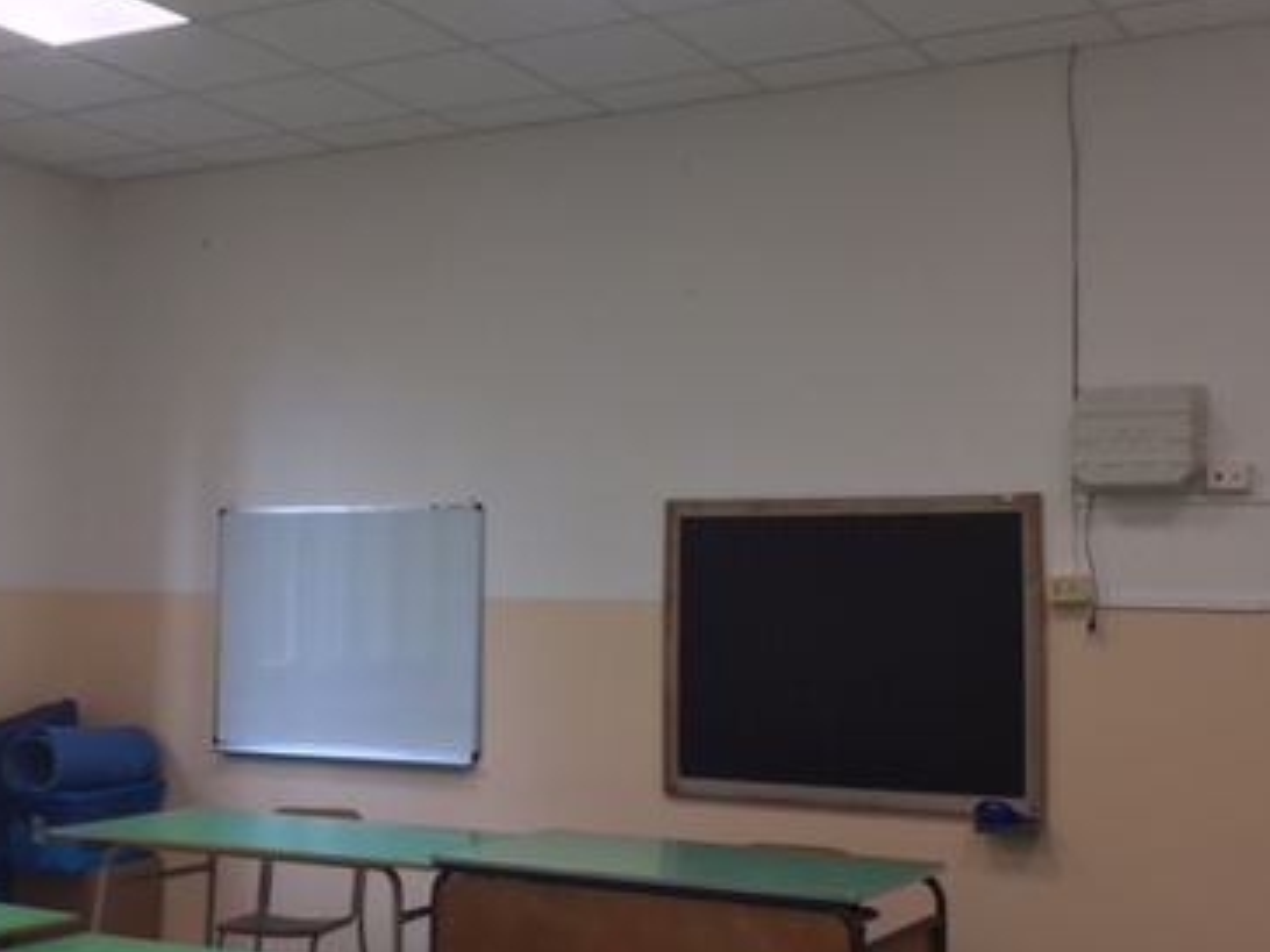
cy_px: 457
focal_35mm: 51
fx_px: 1871
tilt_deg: +2.8
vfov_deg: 28.6
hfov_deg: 37.4
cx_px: 565
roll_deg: -0.7
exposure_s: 1/50
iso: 32
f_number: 2.2
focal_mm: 4.15
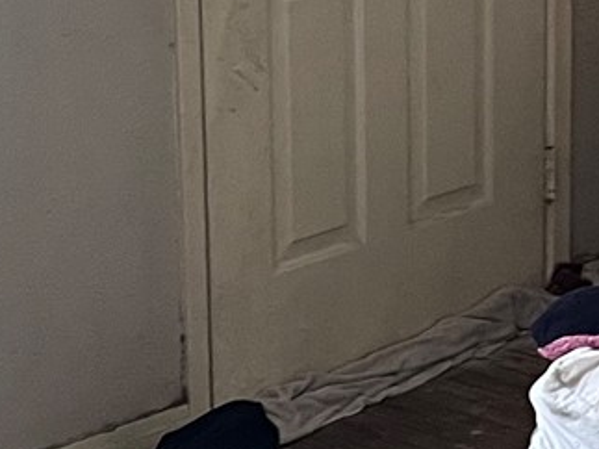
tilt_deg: -15.0
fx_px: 2854
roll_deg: +0.4
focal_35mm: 165
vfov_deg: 9.0
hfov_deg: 12.0
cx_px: 402
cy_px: 148
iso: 200
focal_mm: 5.7
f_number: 1.5
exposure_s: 1/60
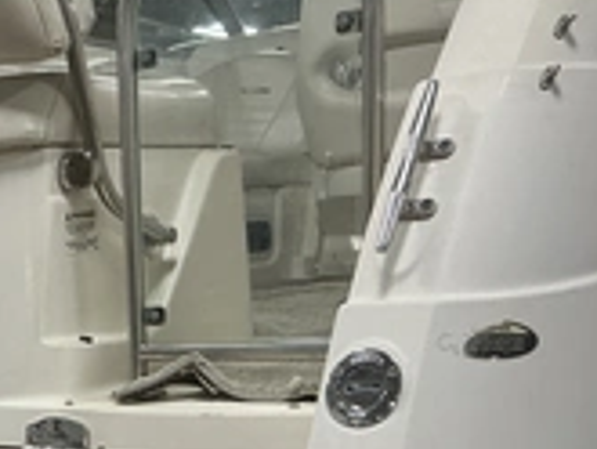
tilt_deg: -9.9
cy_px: 489
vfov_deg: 20.7
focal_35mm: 68
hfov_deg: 25.6
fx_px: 1174
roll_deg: +3.7
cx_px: -119
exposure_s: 1/60
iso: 80
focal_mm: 3
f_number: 1.8
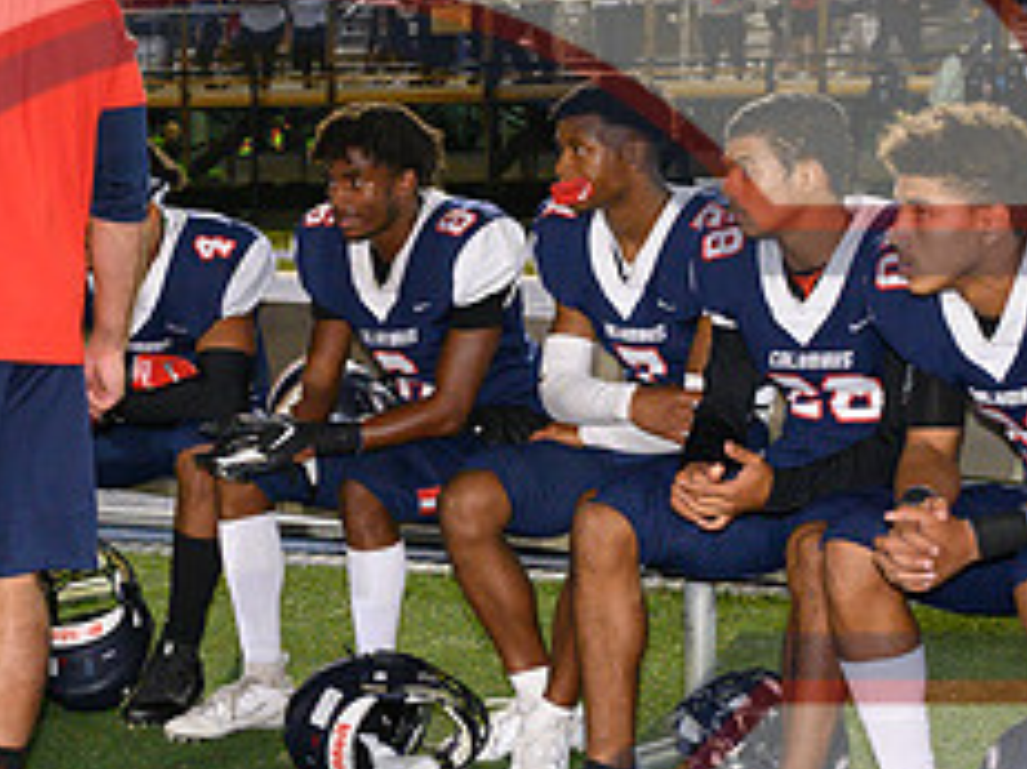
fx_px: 2580
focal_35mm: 87
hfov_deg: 22.3
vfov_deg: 16.9
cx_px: 253
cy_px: 453
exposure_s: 1/320
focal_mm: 36
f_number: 5.6
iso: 5000
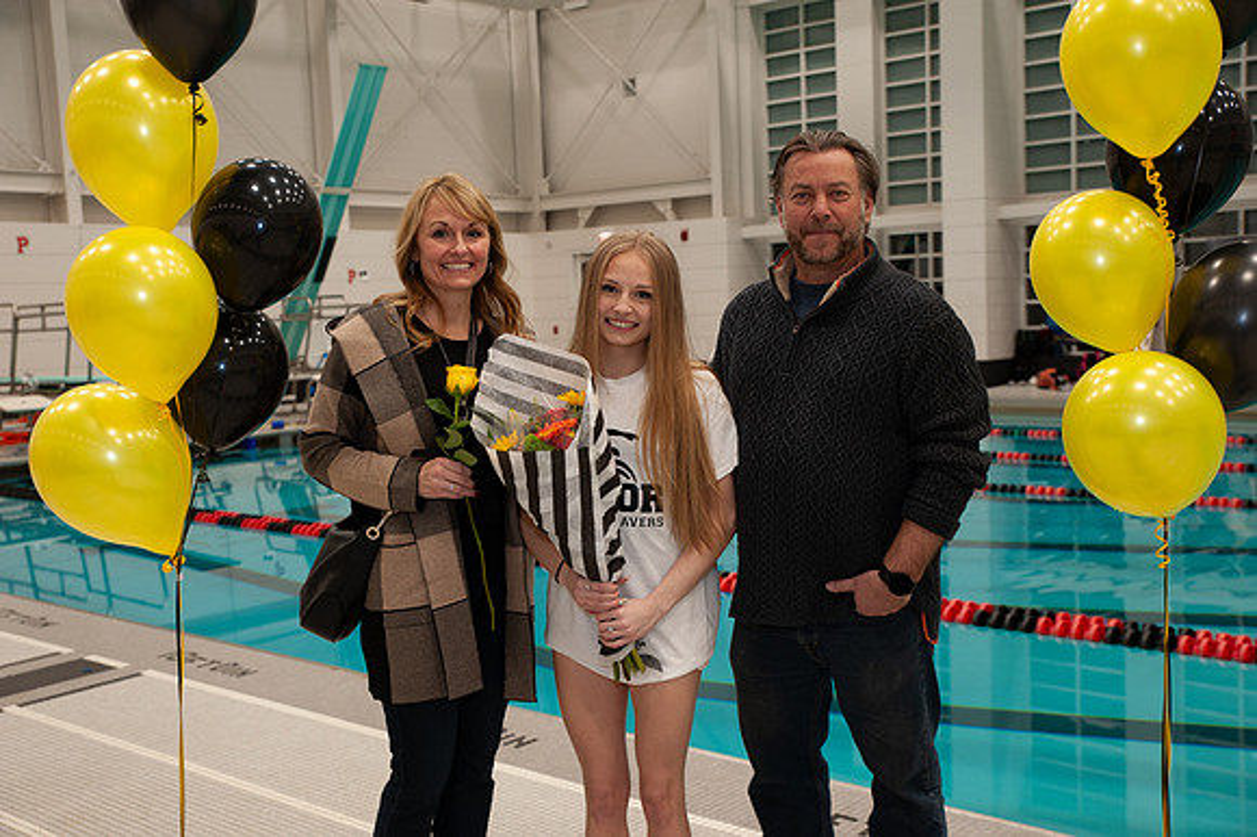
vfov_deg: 33.4
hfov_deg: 48.5
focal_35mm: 40
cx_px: 628
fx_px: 1396
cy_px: 418
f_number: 5
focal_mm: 40
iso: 500
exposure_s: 1/60
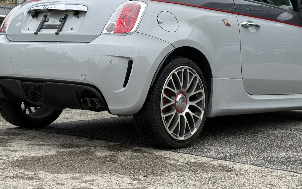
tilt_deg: +2.1
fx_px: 609
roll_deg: -1.4
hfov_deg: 27.8
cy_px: 34
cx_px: 172
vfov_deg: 17.5
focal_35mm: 74
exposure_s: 1/2667
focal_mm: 6.76
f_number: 1.78
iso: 64
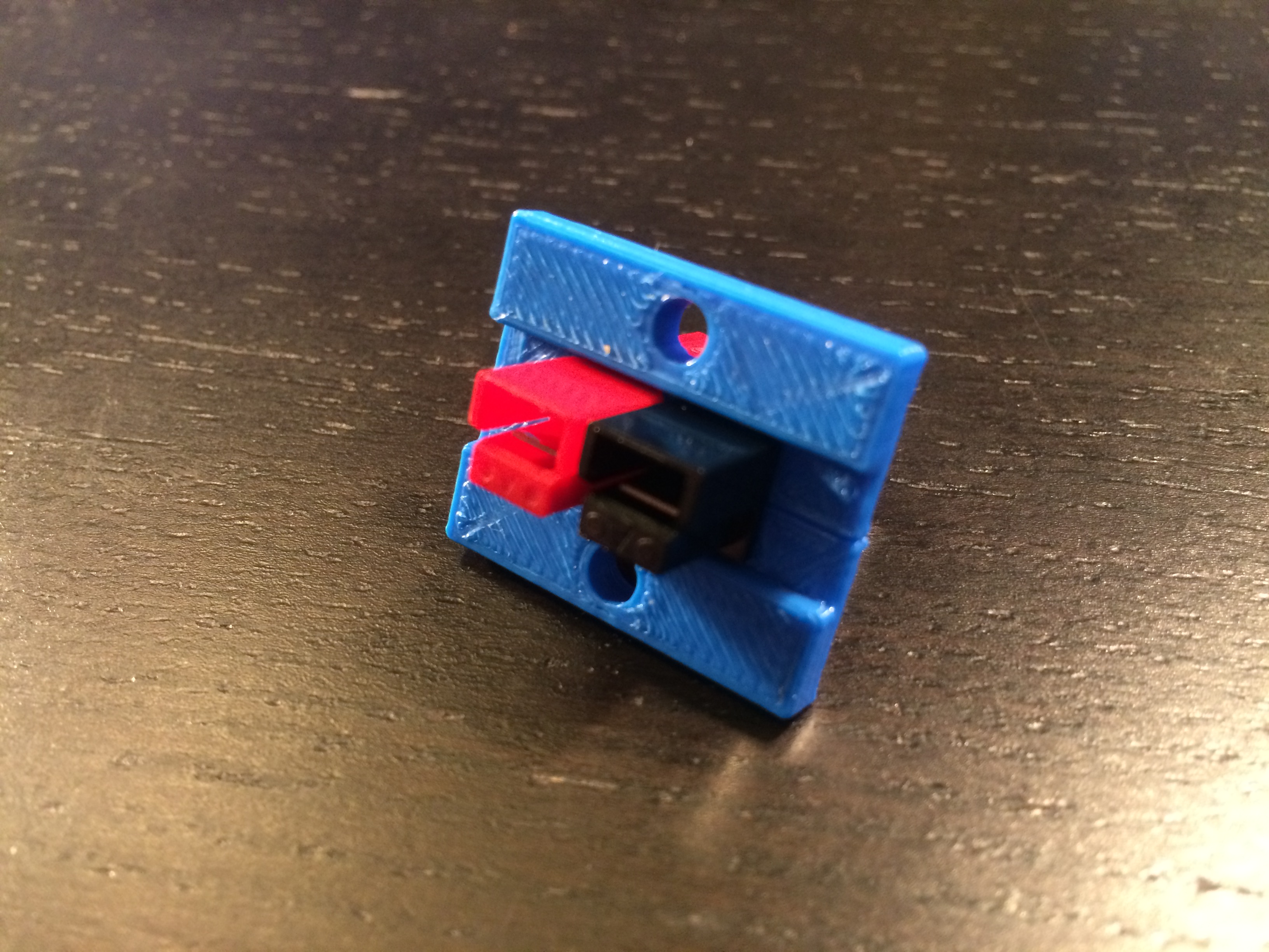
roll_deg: +5.1
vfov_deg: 48.2
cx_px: 634
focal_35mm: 29
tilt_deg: -44.4
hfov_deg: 61.7
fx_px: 1063
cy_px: 476
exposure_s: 1/15
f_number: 2.2
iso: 320
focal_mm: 4.15
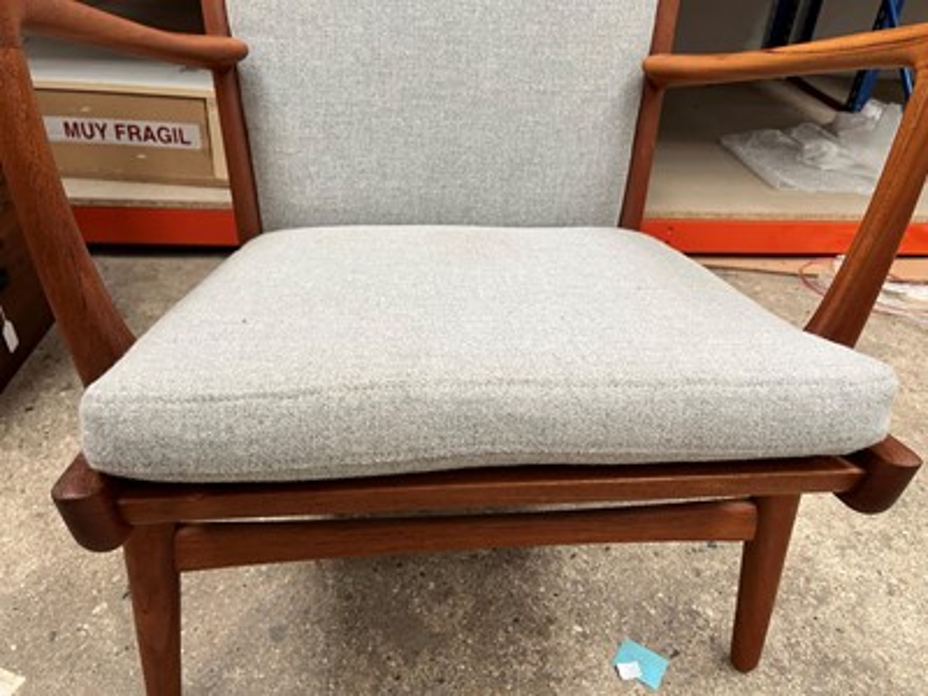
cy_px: 348
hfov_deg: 67.3
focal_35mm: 26
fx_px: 697
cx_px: 464
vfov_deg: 53.1
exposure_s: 1/50
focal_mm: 5.1
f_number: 1.6
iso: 100
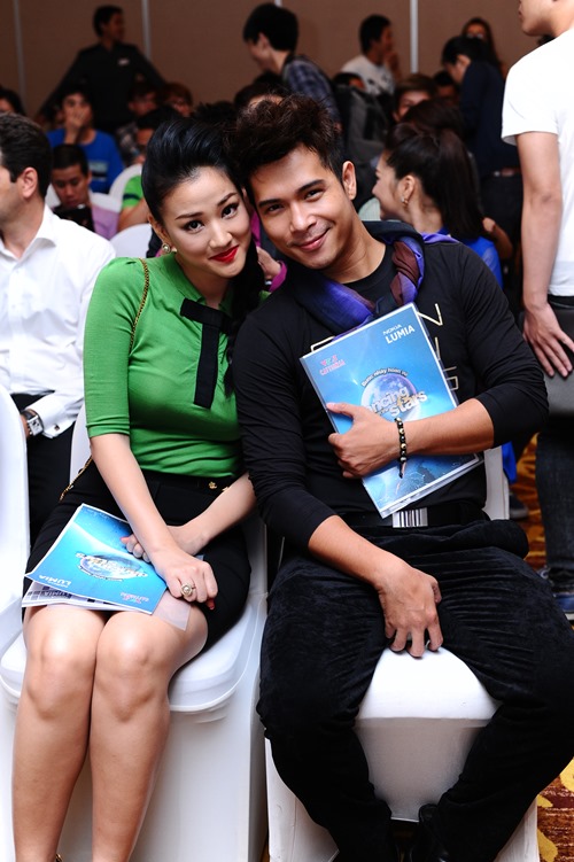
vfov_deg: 39.6
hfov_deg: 27.0
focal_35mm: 50
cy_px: 431
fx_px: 1197
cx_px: 287
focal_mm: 50
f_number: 4
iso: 800
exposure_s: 1/200
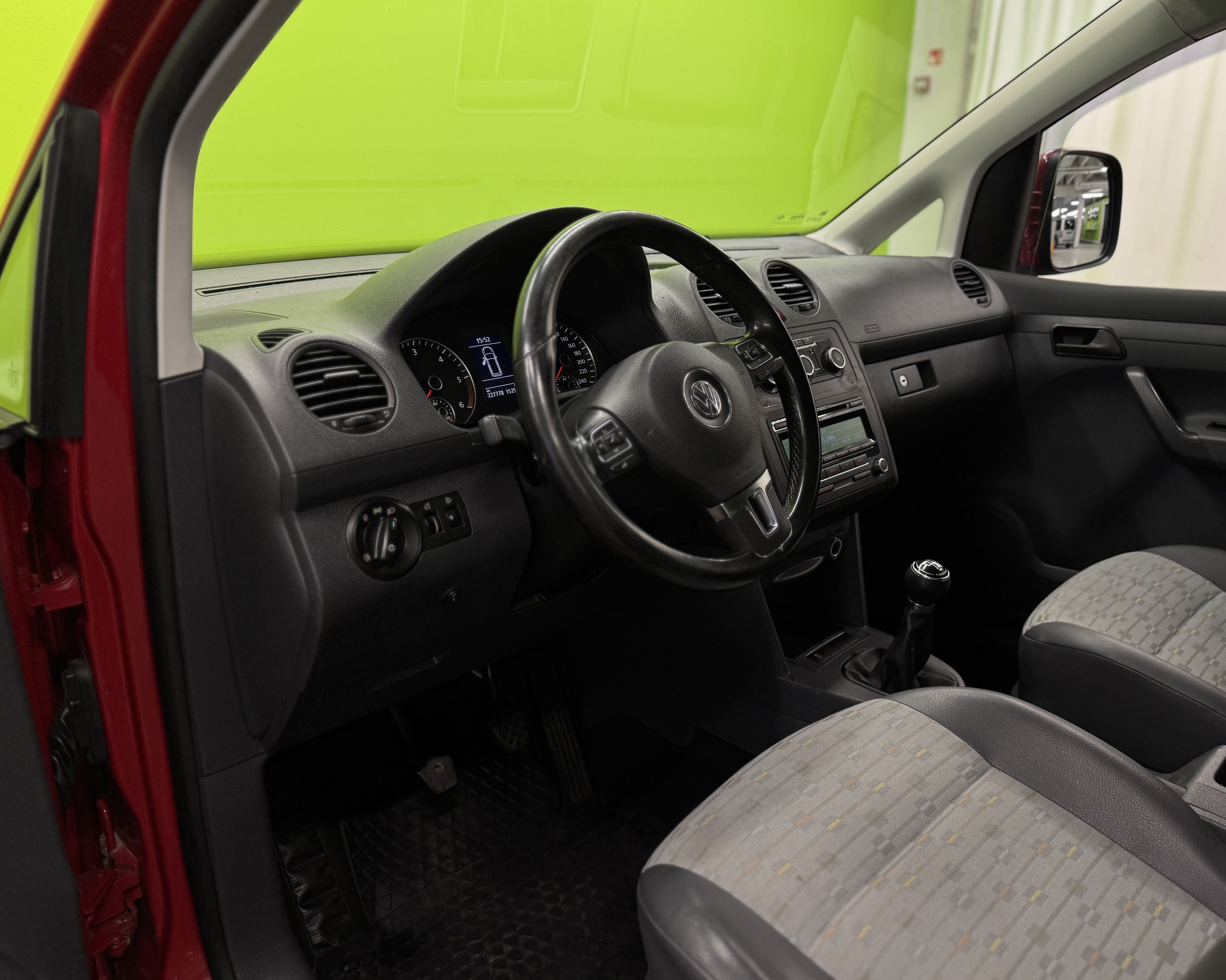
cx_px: 666
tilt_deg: -20.1
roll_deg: -1.3
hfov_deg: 65.9
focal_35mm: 26
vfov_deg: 54.9
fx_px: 943
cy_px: 501
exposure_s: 1/100
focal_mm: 6.76
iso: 125
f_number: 1.78
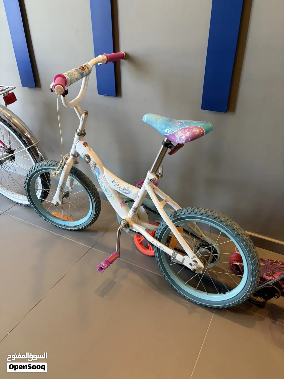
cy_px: 190
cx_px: 142
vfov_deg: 67.3
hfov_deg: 53.1
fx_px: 284
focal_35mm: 26
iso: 320
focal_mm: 5.96
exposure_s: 1/50
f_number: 1.6
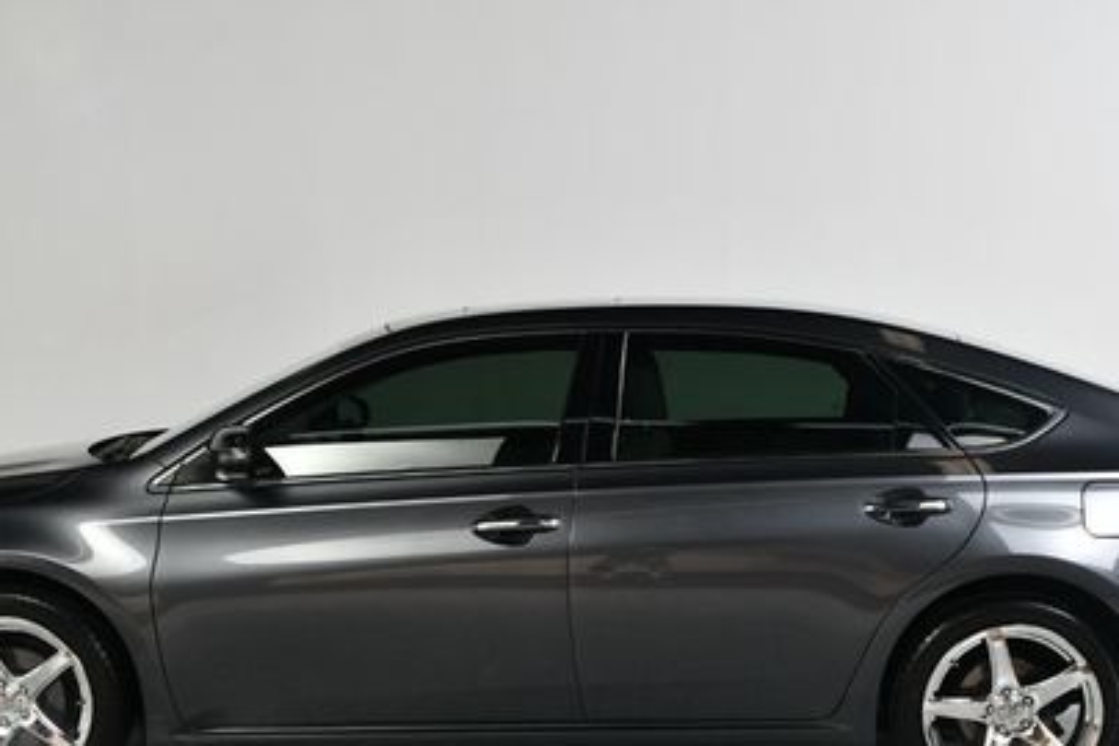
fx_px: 2207
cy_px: 586
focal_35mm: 71
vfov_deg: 19.0
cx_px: 566
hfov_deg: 28.5
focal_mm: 30
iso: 100
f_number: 10
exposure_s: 1/160
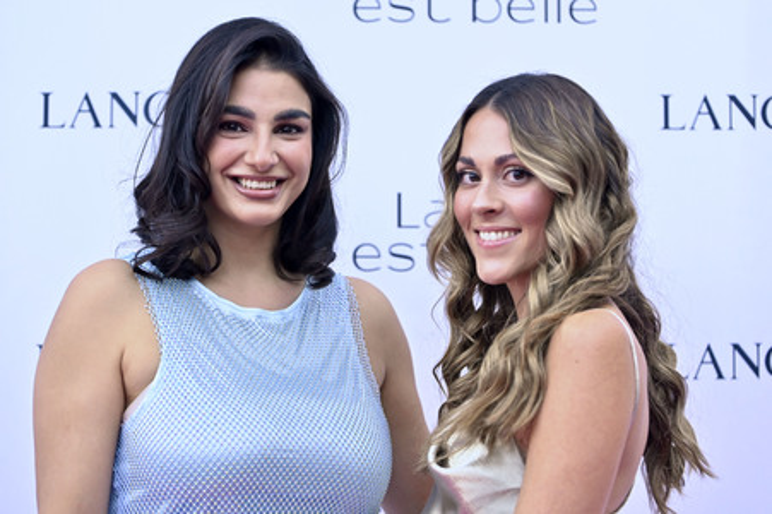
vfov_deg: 19.4
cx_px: 386
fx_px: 1500
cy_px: 257
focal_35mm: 70
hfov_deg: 28.9
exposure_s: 1/1000
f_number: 2.8
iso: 1000
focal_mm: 70
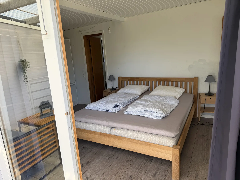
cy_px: 90
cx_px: 120
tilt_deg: -12.8
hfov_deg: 71.6
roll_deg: +4.1
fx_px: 166
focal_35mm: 24
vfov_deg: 56.8
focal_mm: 6.76
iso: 80
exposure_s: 1/473
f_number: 1.78
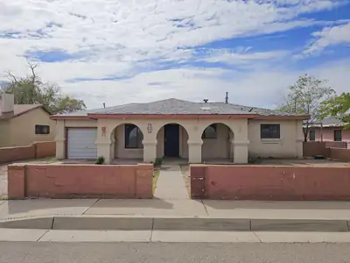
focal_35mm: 23
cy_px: 132
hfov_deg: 73.9
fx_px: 233
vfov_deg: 58.9
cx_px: 175
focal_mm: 6.3
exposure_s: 1/2391
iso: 10
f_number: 1.7
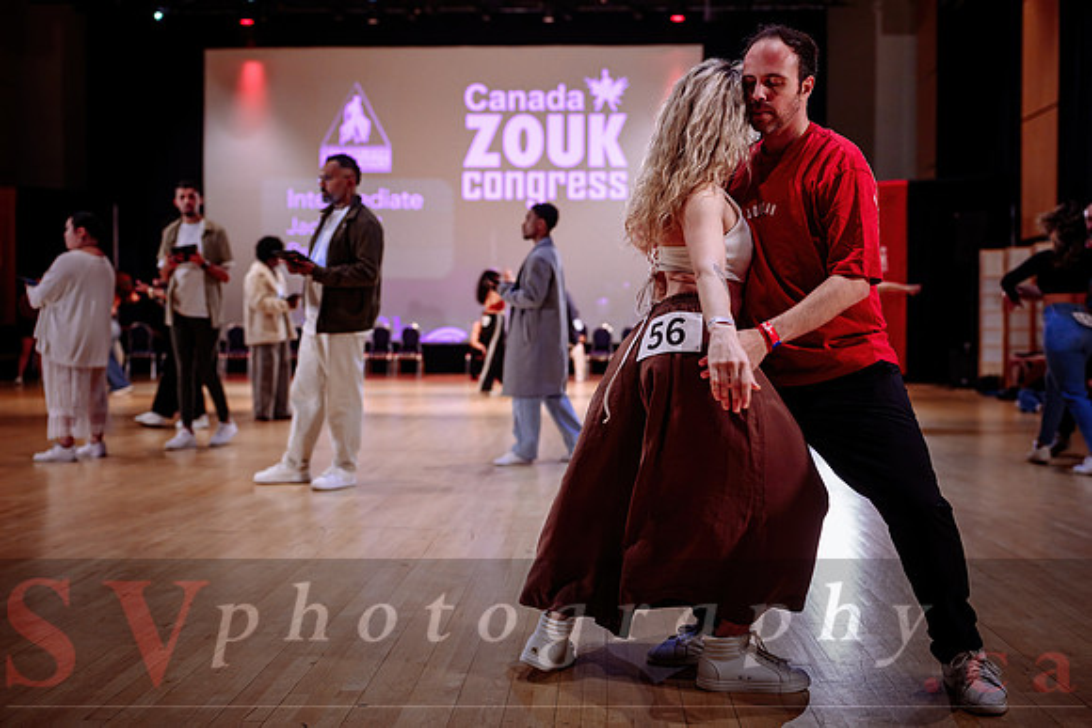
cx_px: 546
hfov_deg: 51.4
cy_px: 328
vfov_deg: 35.6
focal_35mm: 37
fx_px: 1134
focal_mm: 34
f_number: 2
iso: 1600
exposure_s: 1/320
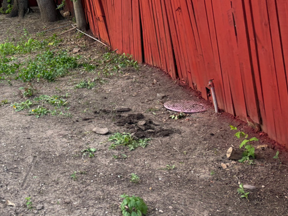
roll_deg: +2.9
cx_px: 21
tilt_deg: -8.9
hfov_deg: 31.5
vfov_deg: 24.5
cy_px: 21
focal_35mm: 58
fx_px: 482
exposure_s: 1/83
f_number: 1.6
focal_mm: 5.96
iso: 125
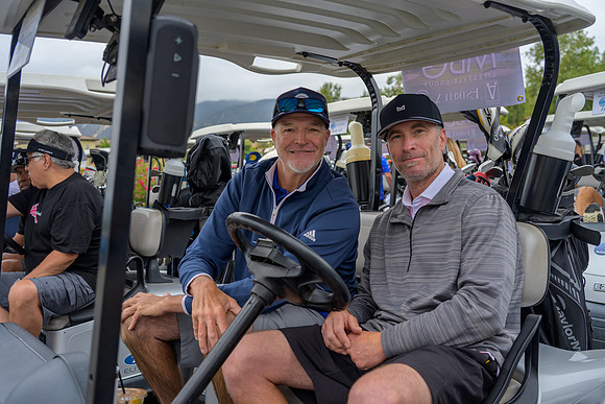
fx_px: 571
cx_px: 302
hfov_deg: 55.8
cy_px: 202
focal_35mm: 34
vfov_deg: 38.9
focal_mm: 34
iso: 100
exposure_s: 1/200
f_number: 4
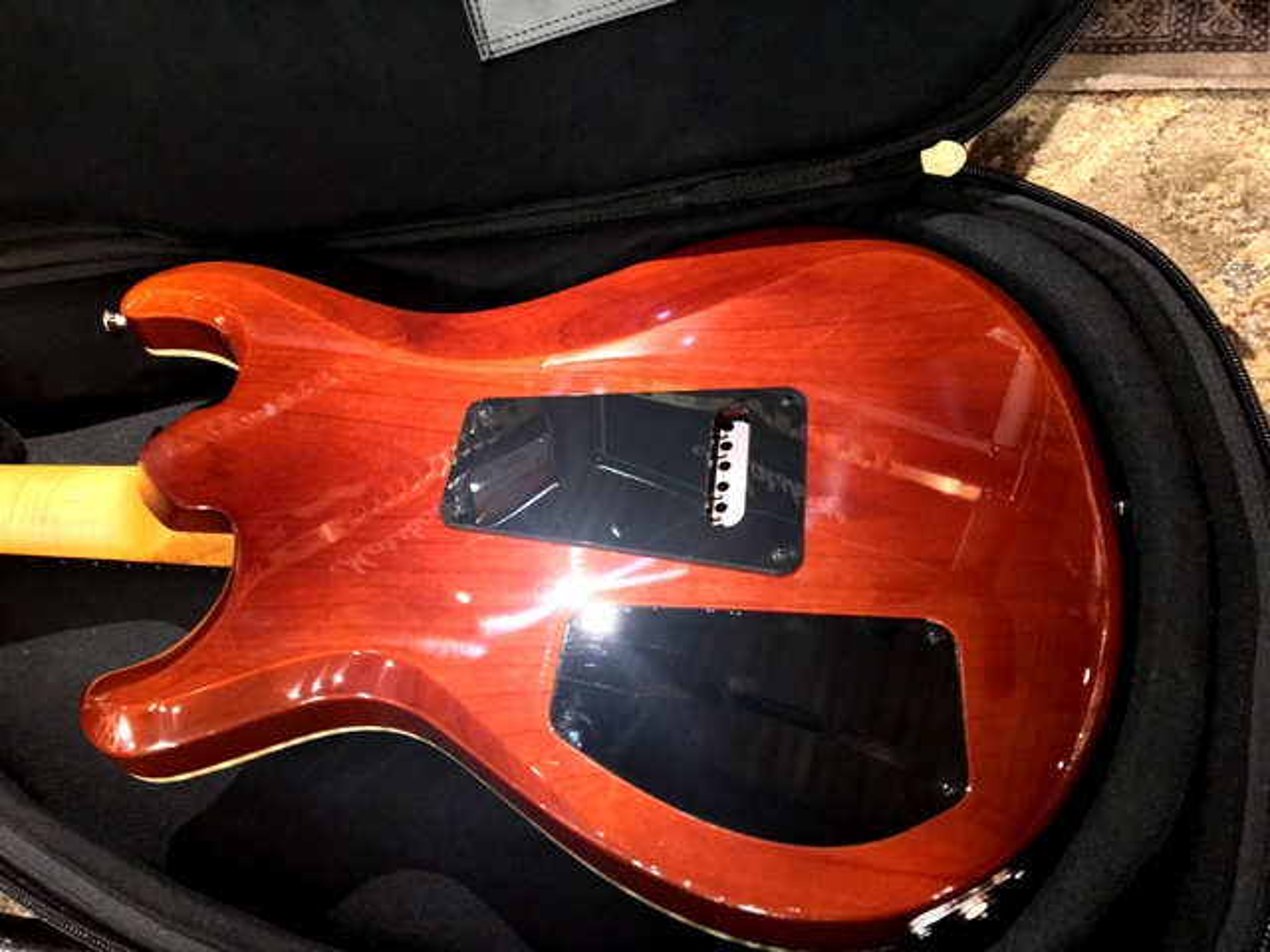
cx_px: 635
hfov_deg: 61.7
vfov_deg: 48.2
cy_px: 476
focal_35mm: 29
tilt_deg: -53.7
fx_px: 1064
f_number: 2.2
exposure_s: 1/15
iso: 320
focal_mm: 4.15
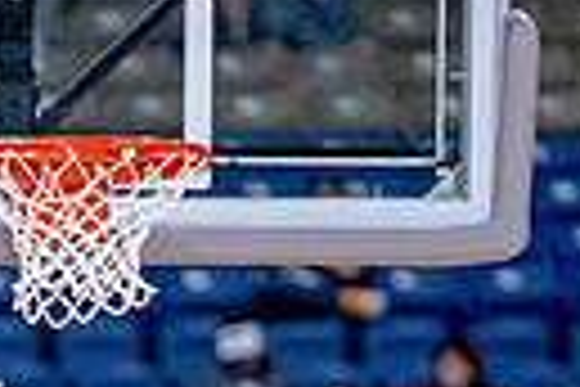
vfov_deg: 1.5
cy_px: 836
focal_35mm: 934
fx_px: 15047
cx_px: -280
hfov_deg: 2.2
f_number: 2.8
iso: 2500
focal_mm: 200
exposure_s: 1/1000
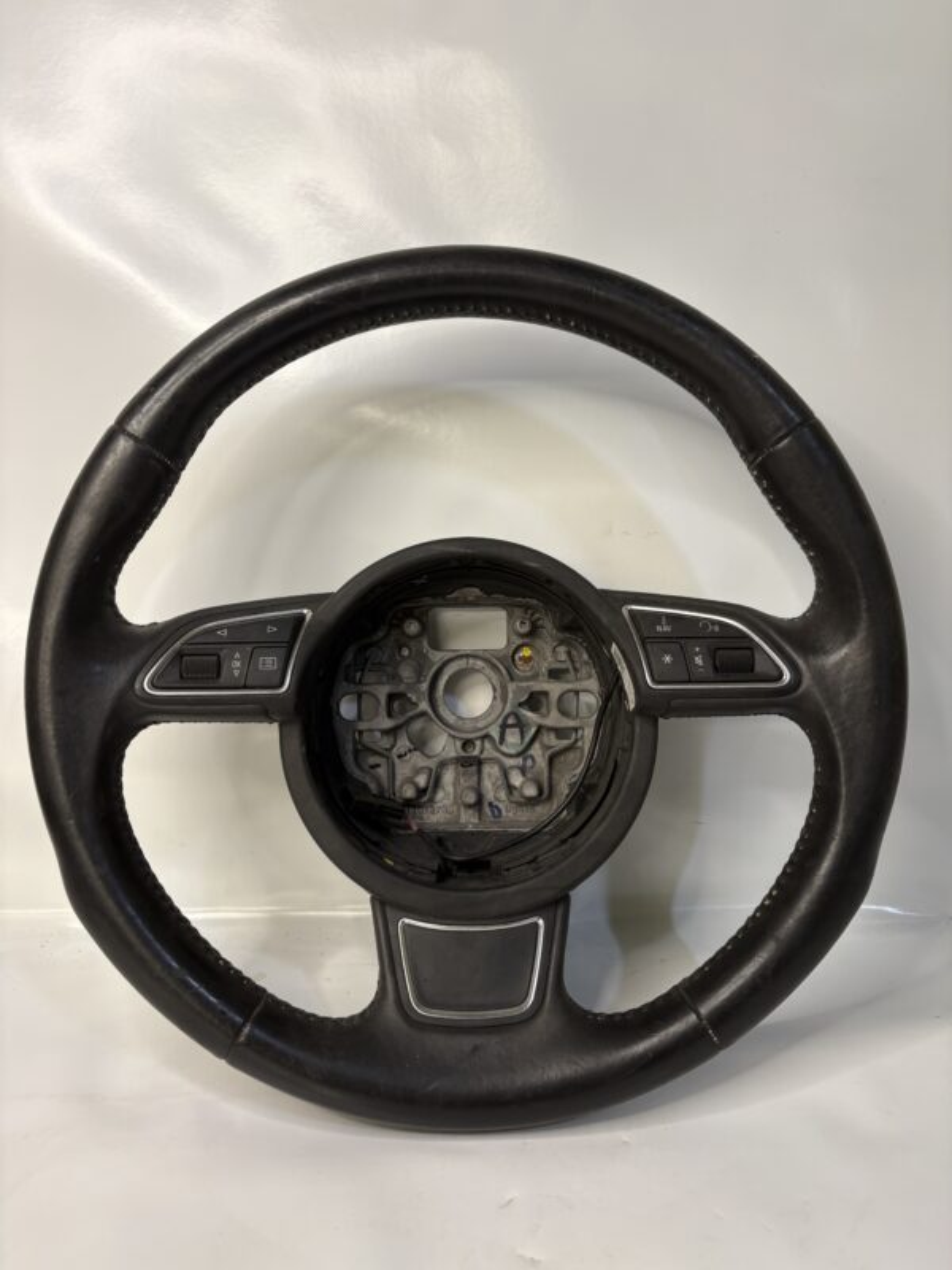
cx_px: 476
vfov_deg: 67.3
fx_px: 953
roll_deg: +1.7
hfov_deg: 53.1
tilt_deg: -14.4
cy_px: 635
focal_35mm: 26
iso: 80
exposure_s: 1/50
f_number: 1.6
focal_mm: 5.96
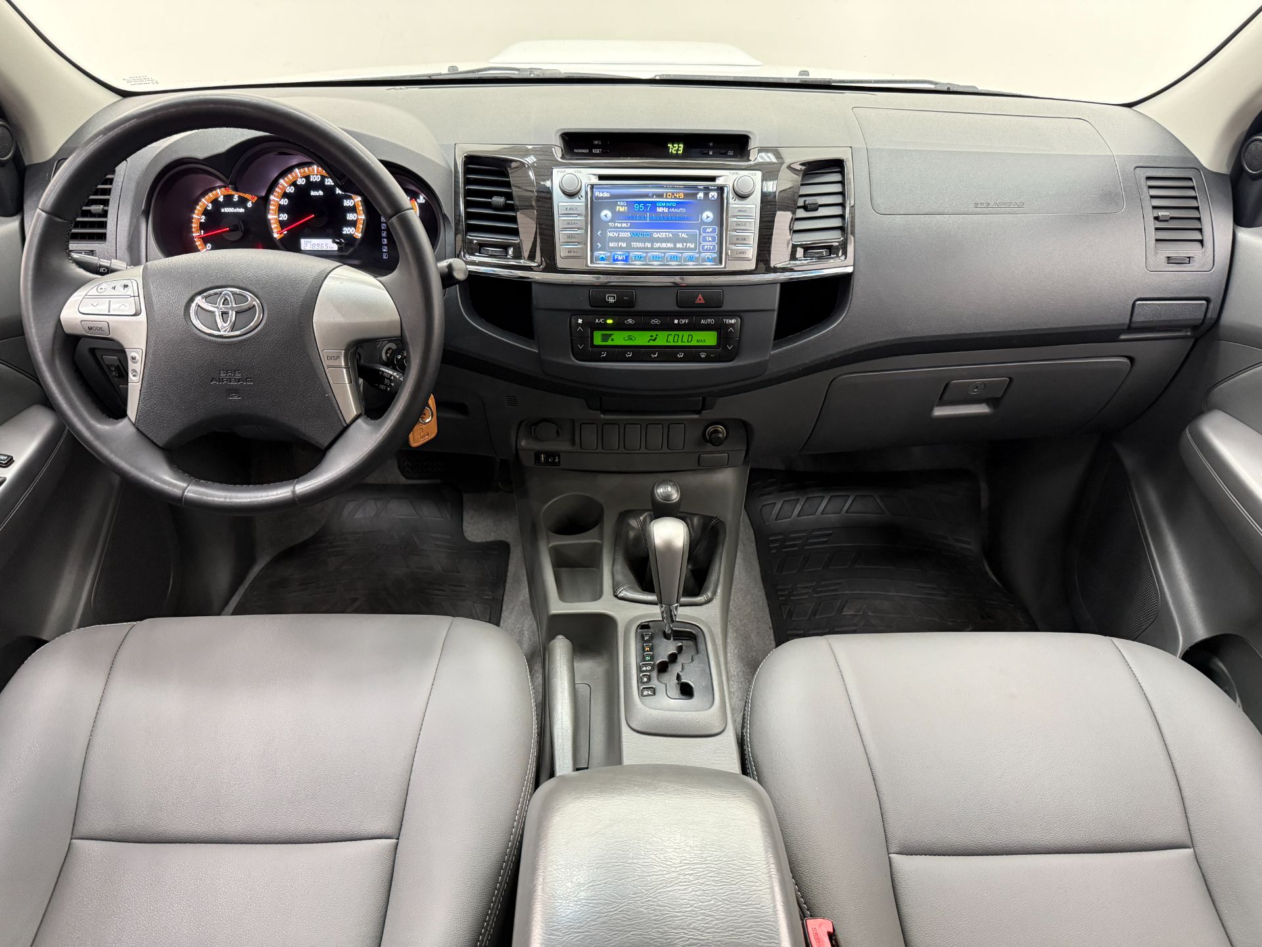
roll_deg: -1.4
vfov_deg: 56.8
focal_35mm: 24
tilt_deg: -35.1
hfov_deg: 71.6
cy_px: 474
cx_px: 631
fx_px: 875
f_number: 1.78
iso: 640
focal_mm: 6.76
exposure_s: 1/60
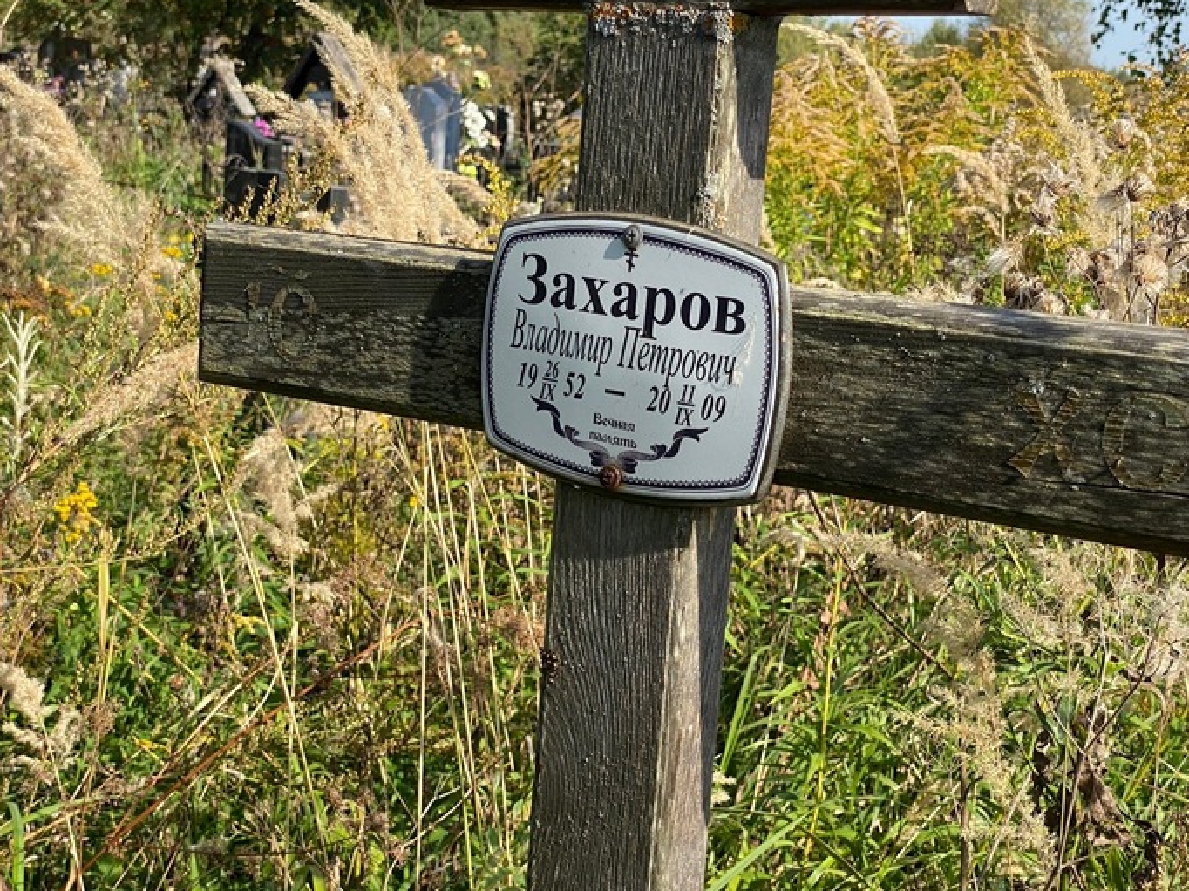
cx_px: 687
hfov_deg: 31.6
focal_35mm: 61
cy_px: 509
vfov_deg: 24.0
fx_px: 2095
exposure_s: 1/773
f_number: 2
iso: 20
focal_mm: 6
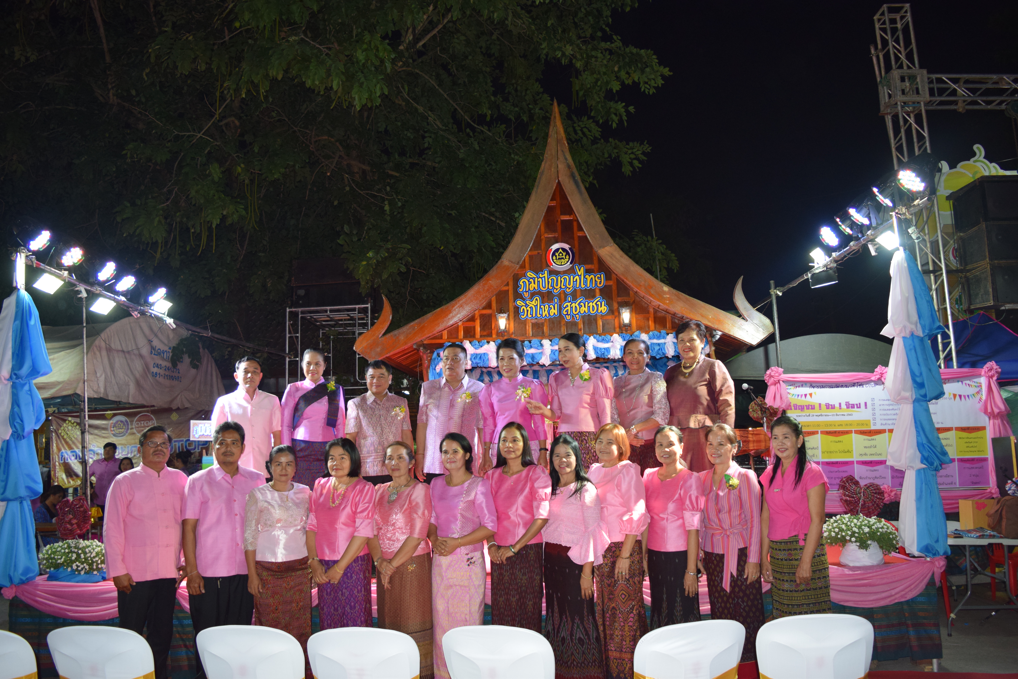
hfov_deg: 67.4
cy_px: 340
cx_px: 509
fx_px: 763
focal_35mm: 27
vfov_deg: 47.9
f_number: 4
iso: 800
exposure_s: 1/60
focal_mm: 18
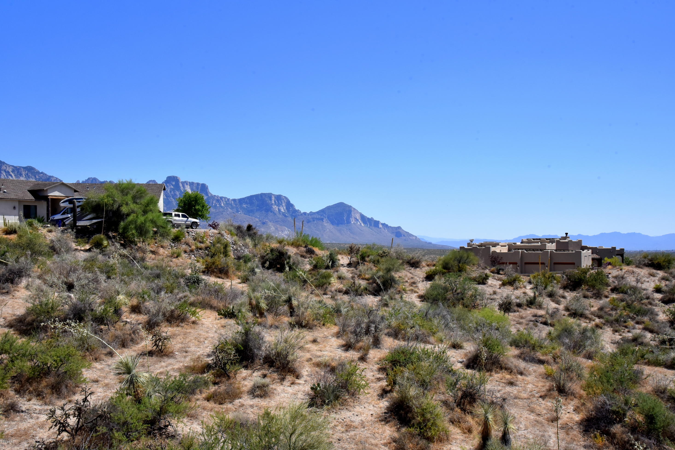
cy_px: 225
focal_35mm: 39
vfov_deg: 34.2
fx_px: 731
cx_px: 339
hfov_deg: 49.6
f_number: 16
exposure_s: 1/1600
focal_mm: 38
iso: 2000
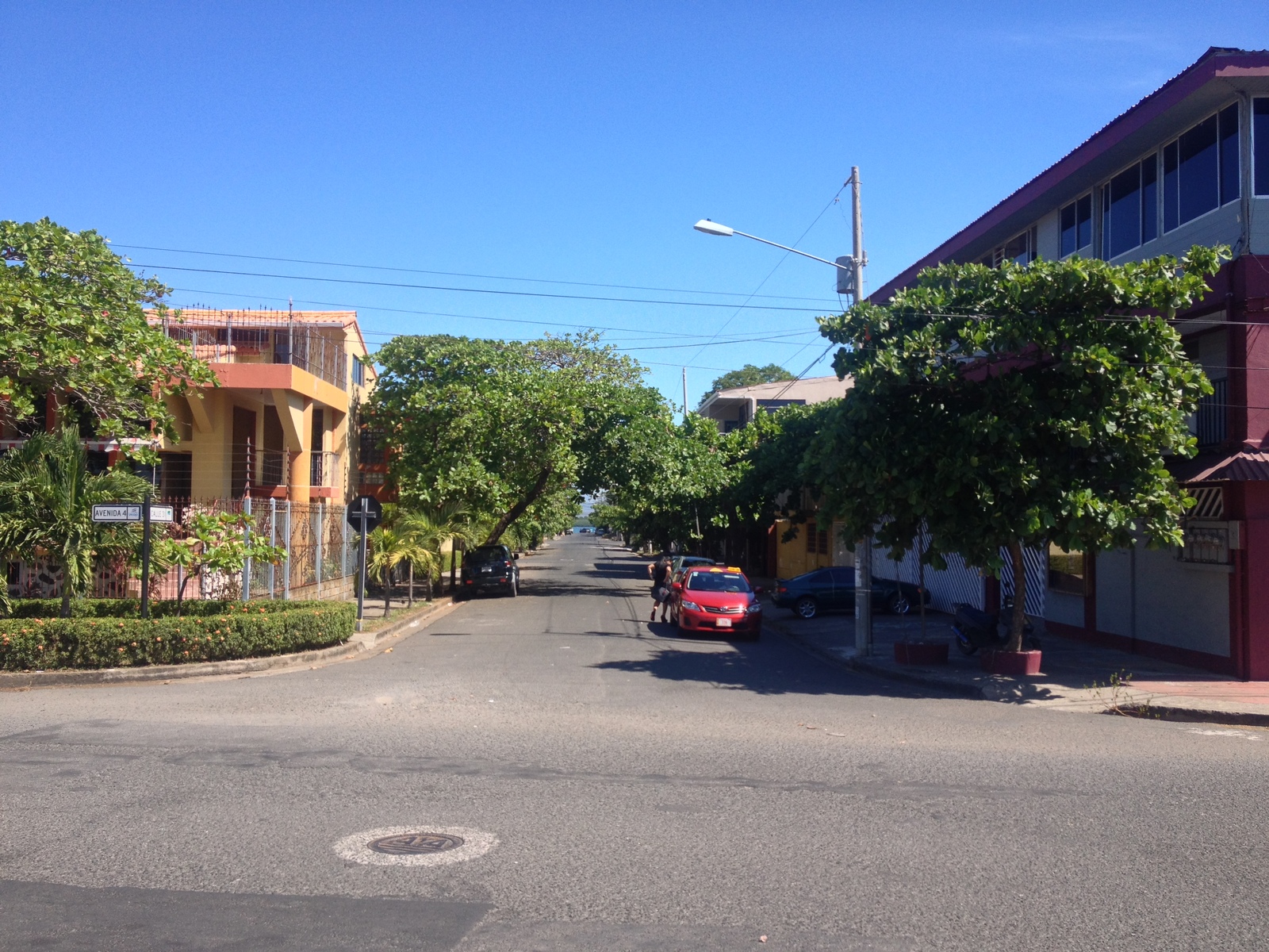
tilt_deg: -1.4
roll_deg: -0.6
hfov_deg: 52.6
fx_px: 1283
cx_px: 634
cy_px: 476
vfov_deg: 40.7
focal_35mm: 35
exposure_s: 1/986
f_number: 2.4
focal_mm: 4.28
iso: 50
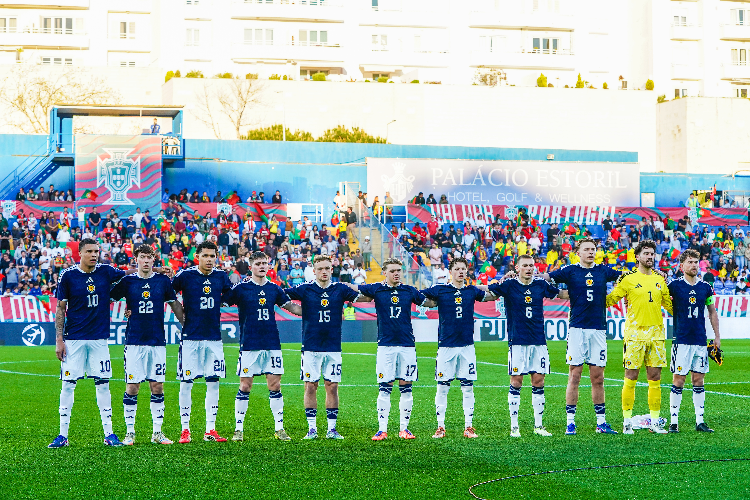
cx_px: 373
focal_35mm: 89
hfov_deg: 22.9
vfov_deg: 15.4
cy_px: 252
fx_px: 1854
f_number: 6.3
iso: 800
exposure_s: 1/640
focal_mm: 88
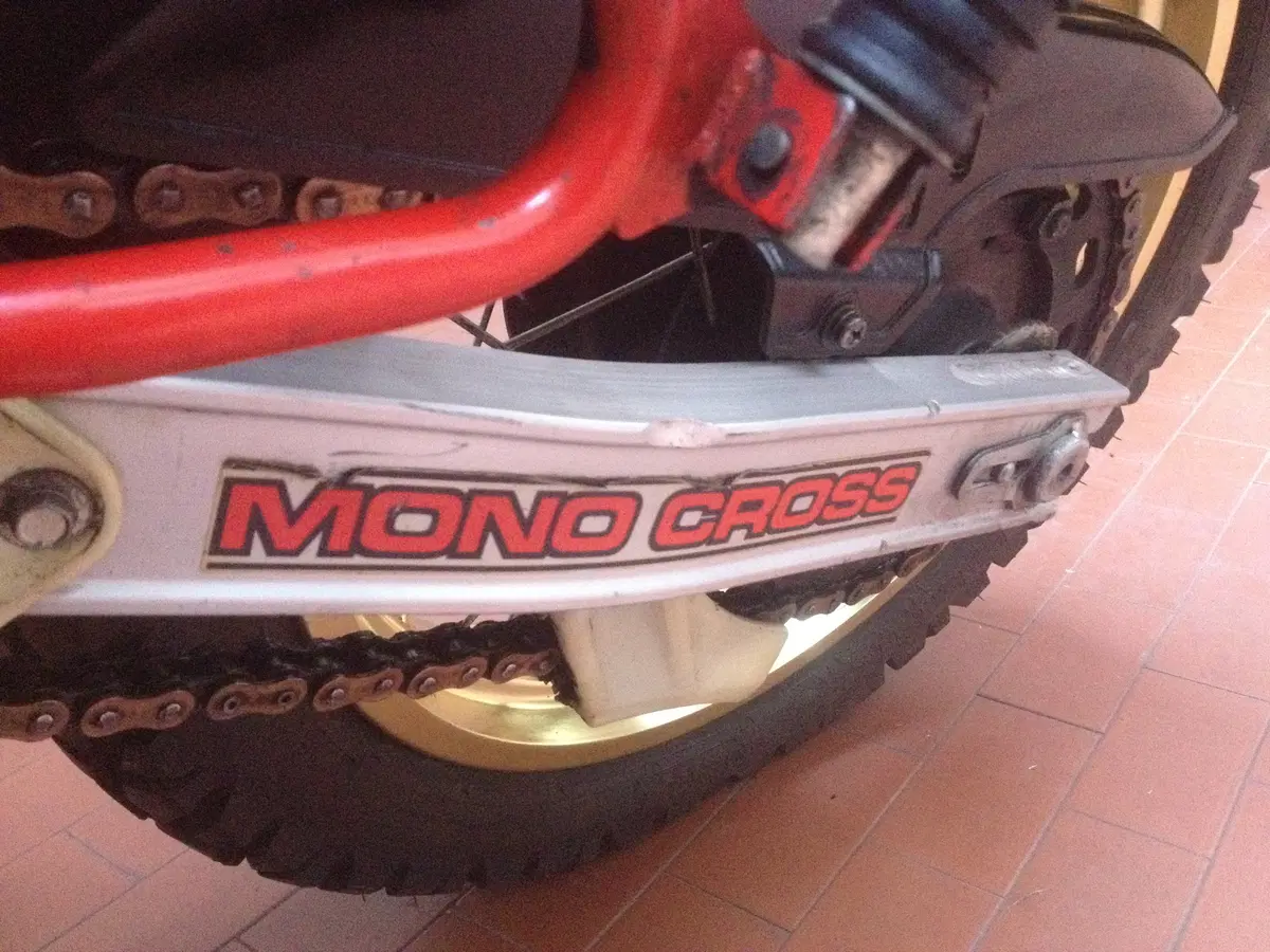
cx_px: 635
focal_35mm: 35
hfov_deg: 52.6
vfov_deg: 40.7
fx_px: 1284
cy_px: 476
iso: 800
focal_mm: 4.28
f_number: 2.4
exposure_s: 1/15
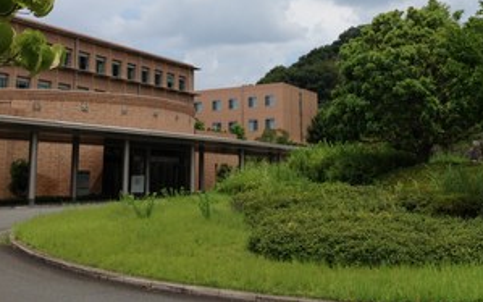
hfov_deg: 32.8
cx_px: 312
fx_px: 816
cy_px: 4
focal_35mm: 62
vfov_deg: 20.3
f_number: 2.4
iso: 50
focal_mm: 4.28
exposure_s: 1/1972
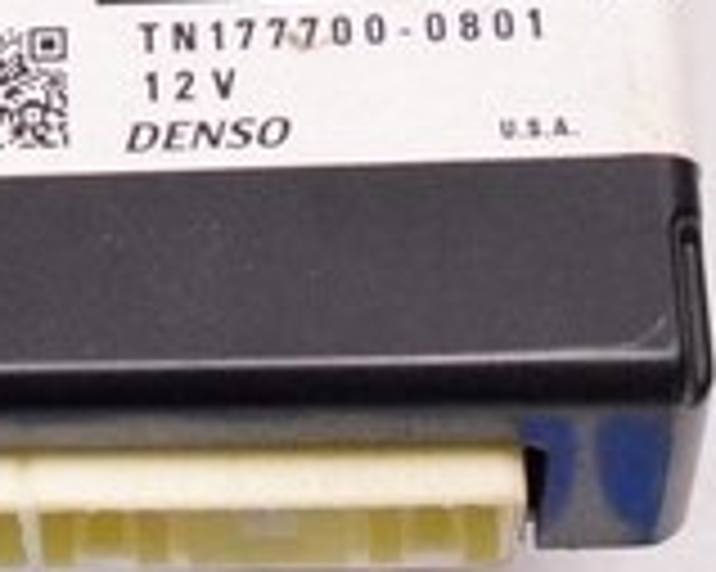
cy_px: -142
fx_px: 3452
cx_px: -207
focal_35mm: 163
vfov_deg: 9.3
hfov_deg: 11.5
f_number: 3.5
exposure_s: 1/400
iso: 3200
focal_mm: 18
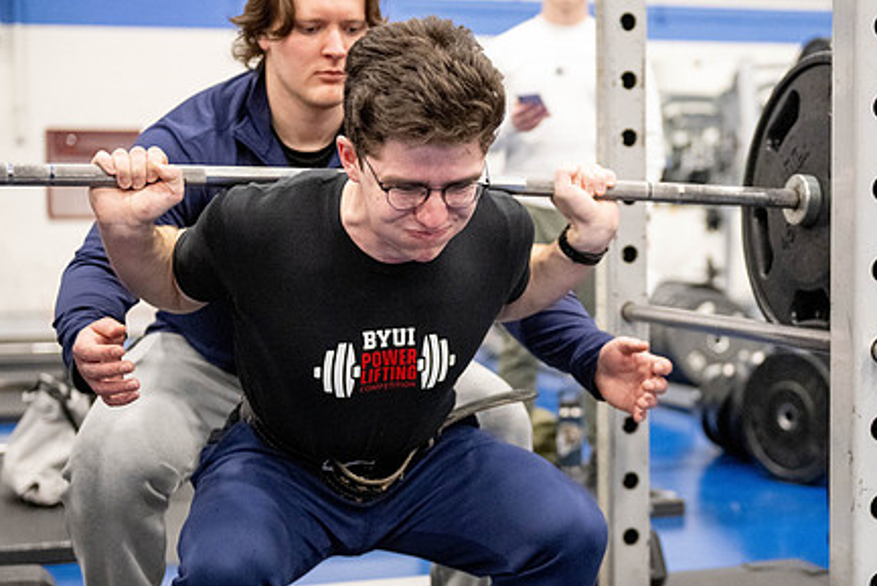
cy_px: 325
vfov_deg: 20.3
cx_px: 531
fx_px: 1633
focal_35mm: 67
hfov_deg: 30.0
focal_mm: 50
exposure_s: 1/200
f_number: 2.8
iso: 6400
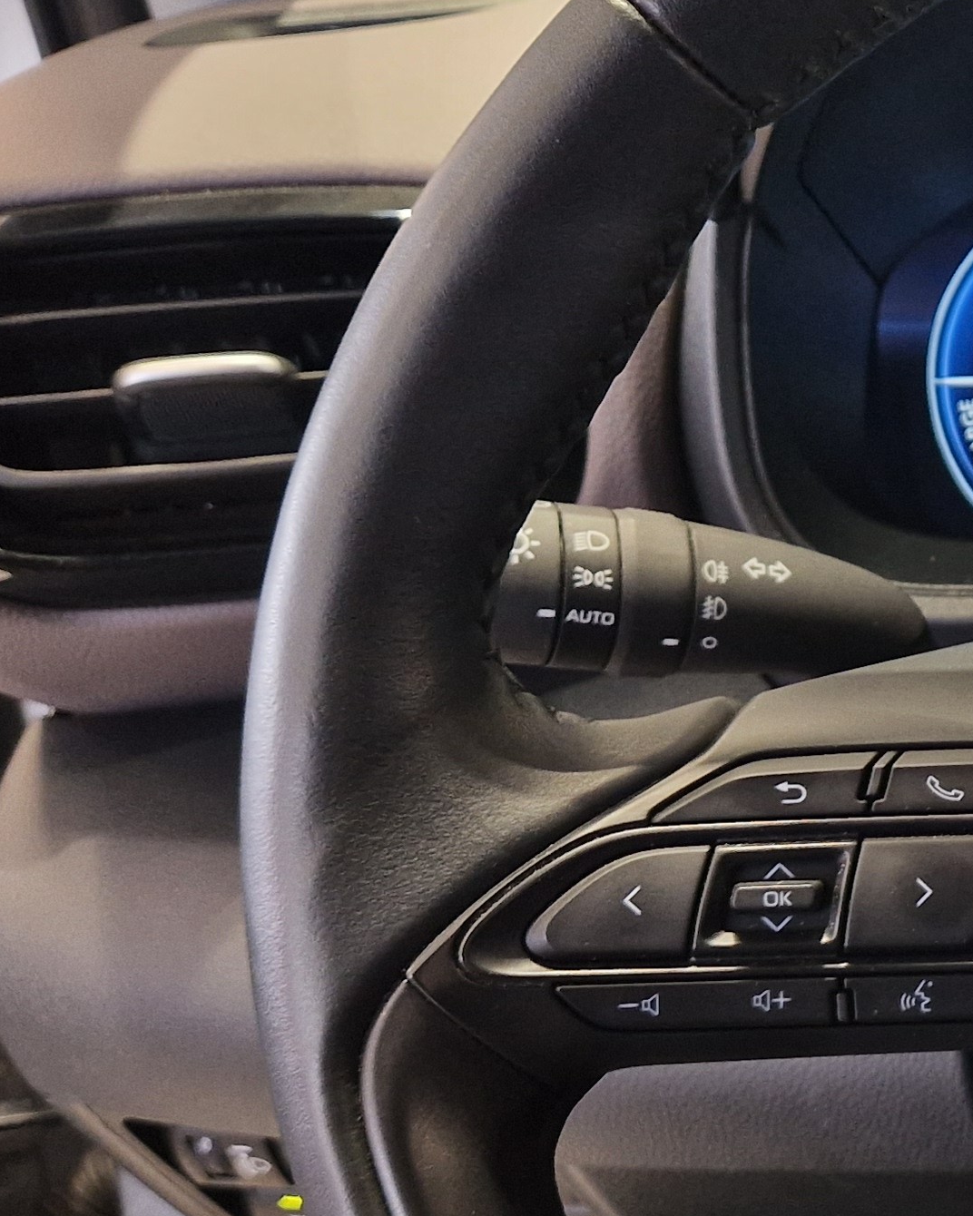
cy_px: 896
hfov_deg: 19.3
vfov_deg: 27.9
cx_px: 1553
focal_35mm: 67
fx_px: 2412
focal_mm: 5.4
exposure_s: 1/50
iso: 100
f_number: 1.8
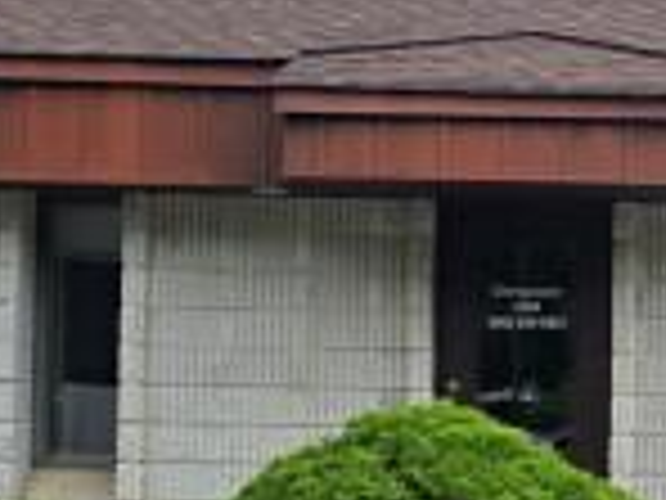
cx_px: 864
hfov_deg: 16.6
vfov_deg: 13.1
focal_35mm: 112
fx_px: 2155
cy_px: 464
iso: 12
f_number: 1.7
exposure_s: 1/365
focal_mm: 6.3
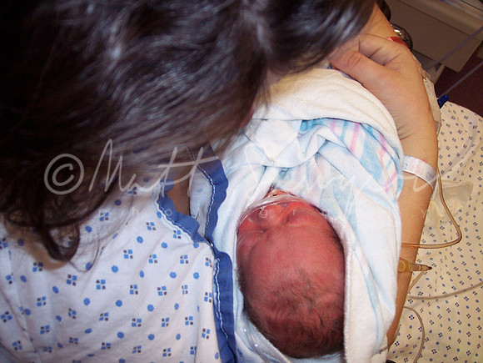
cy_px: 182
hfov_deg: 47.9
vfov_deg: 36.8
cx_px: 242
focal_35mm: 39
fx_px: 544
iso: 140
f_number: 2.8
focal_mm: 8
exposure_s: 1/60
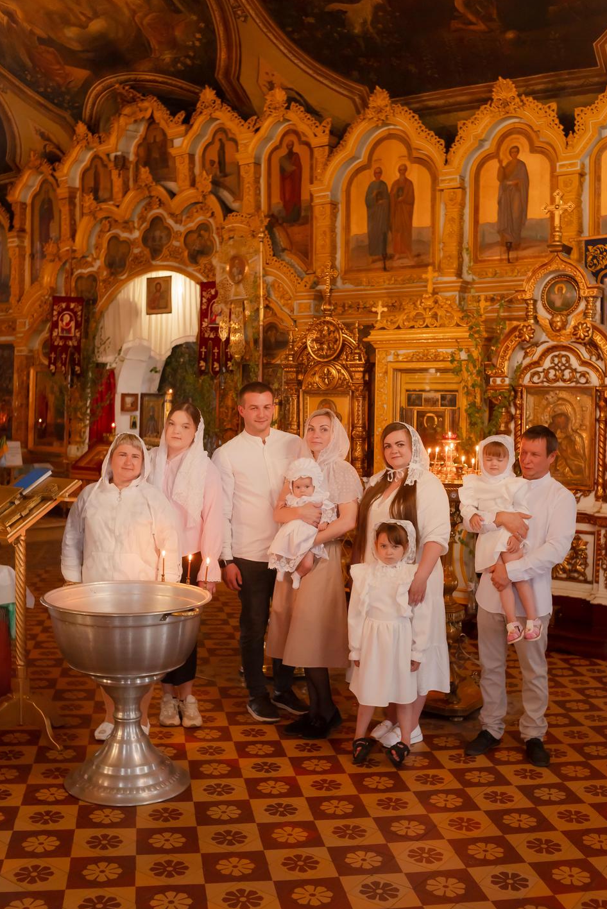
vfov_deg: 51.9
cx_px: 296
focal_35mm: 37
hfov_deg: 36.0
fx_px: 935
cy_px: 467
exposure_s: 1/50
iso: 2000
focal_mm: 35
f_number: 3.5
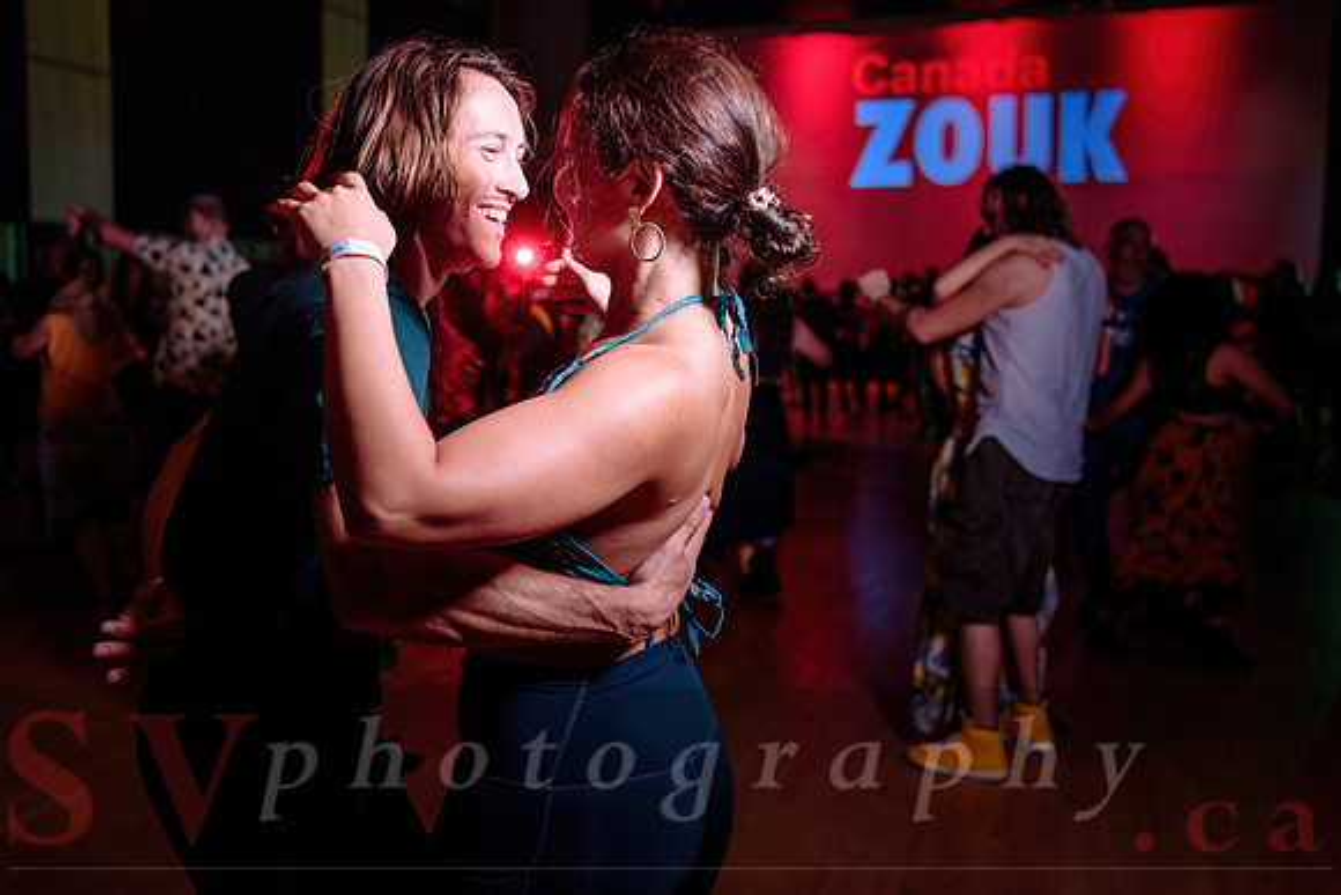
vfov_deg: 35.1
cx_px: 623
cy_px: 397
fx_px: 1411
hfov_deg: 50.8
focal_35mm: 38
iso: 1000
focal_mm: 34
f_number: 2.8
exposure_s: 1/60
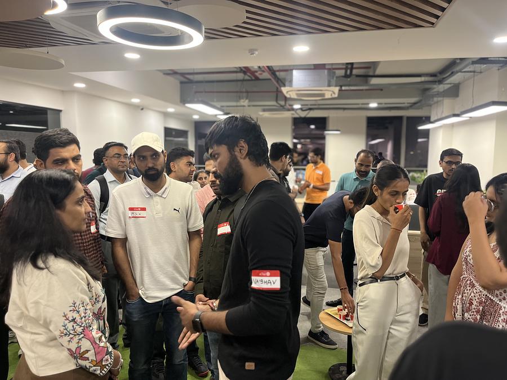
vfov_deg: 53.1
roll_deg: +0.1
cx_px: 254
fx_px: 381
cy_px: 190
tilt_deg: -5.8
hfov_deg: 67.3
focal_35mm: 26
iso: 100
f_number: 1.6
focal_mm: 5.1
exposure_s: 1/50
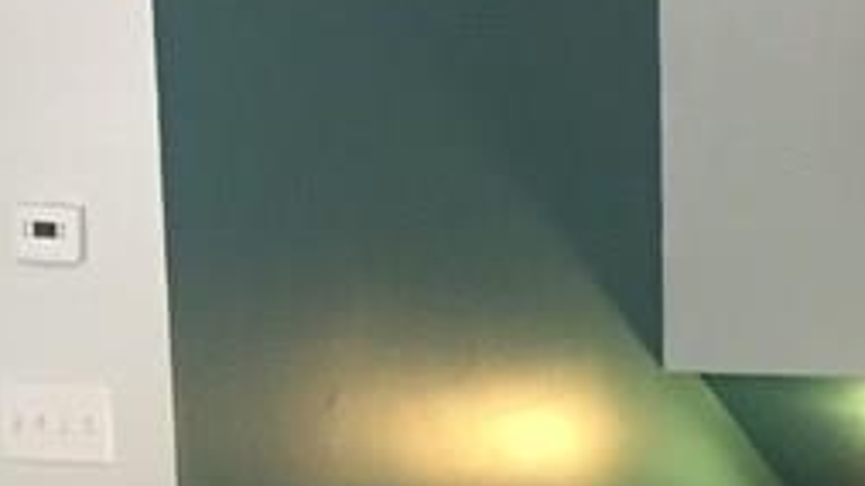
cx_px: 318
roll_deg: +3.0
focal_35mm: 128
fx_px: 2934
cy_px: 777
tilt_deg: -13.3
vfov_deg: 9.2
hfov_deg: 16.7
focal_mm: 4.15
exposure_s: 1/30
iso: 200
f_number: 2.2
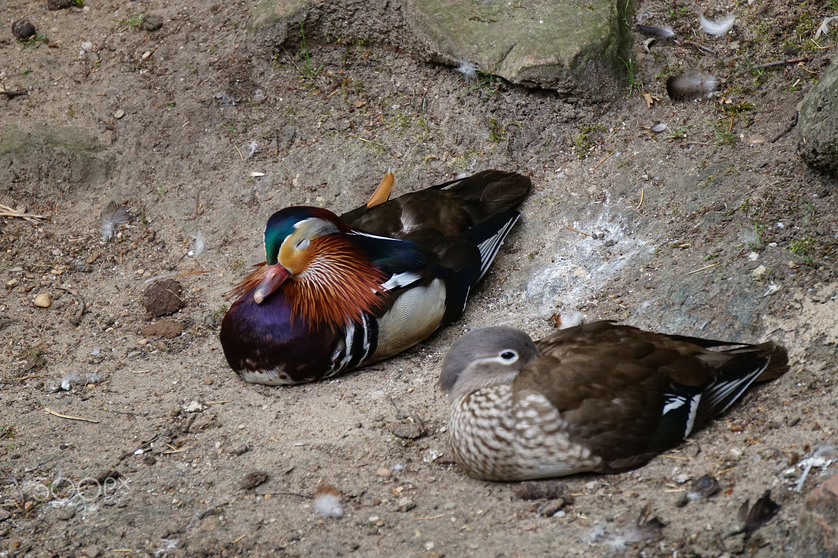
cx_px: 419
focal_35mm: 315
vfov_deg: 4.4
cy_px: 279
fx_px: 7328
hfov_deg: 6.5
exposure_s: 1/400
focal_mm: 210
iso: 1250
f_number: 6.3
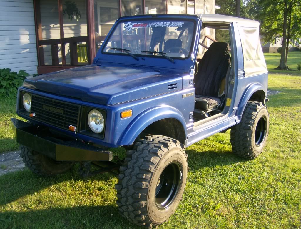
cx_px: 150
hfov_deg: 51.1
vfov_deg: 40.0
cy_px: 114
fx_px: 315
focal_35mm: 36
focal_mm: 6
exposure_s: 1/196
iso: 100
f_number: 2.8
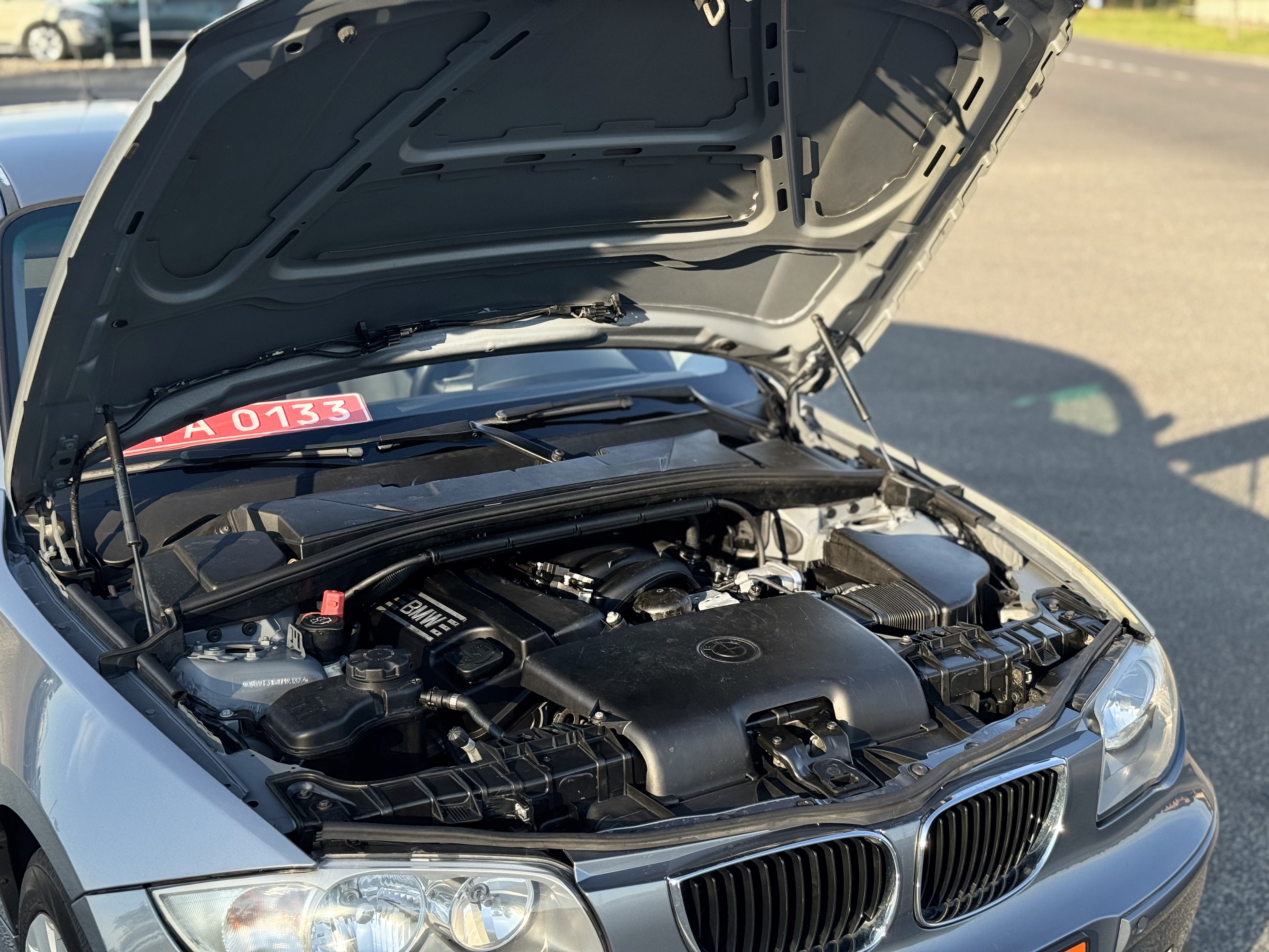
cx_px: 634
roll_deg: -1.9
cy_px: 476
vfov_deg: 30.3
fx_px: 1760
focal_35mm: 48
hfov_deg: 39.7
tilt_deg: -14.6
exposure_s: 1/1172
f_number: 1.78
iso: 64
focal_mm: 6.76
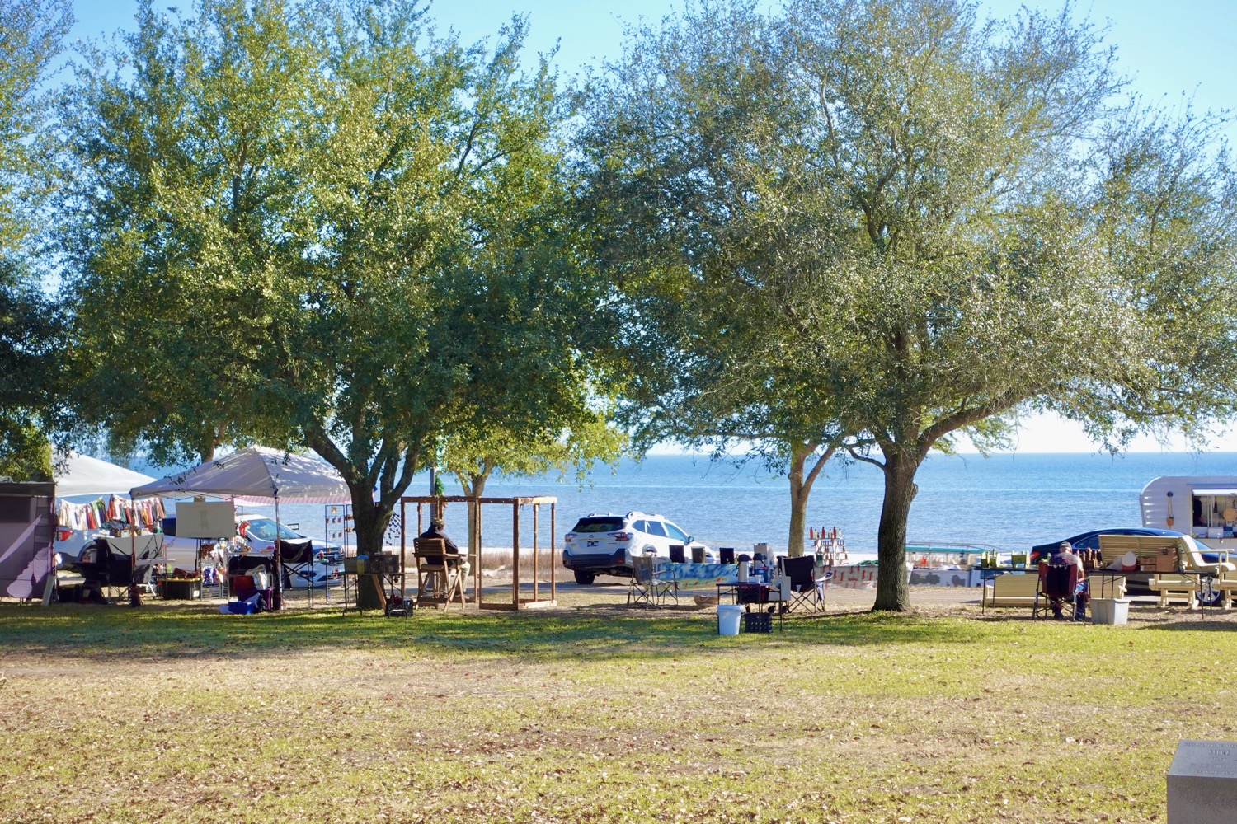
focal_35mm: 70
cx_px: 618
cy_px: 412
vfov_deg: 19.5
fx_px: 2405
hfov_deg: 28.8
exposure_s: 1/400
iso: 125
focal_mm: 25.7
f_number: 4
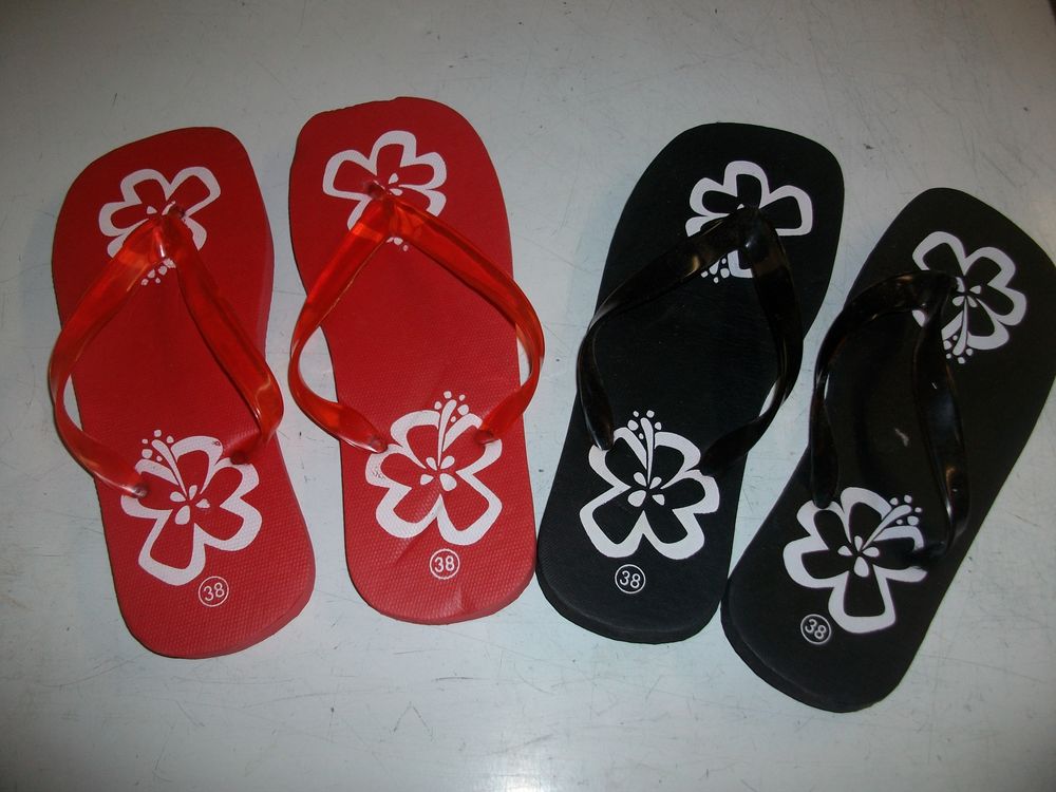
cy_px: 396
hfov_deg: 56.8
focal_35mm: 32
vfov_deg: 44.2
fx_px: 976
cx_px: 528
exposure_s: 1/40
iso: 80
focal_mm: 5.7
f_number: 2.9
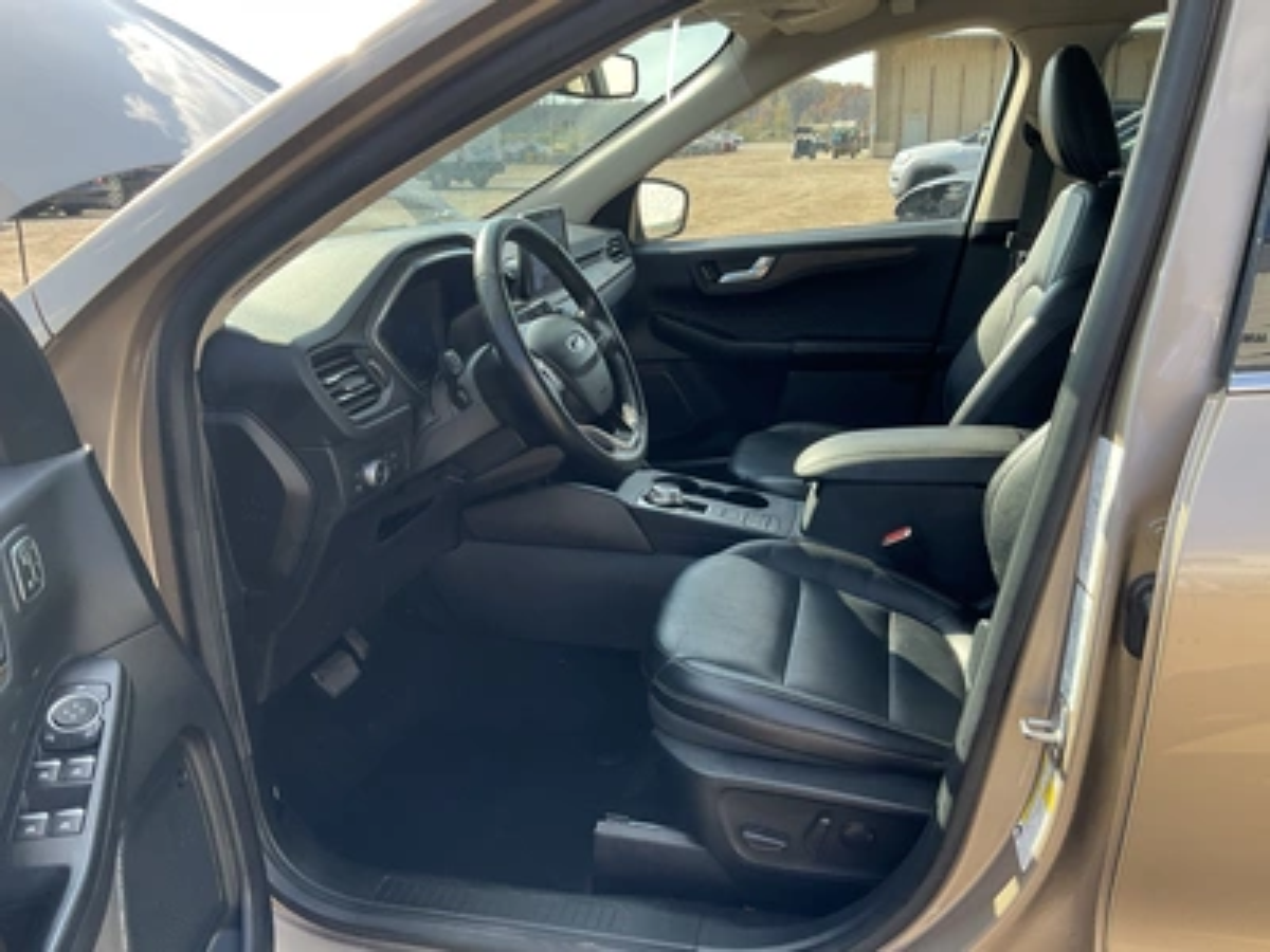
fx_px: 1064
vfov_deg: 48.2
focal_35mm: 29
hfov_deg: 61.7
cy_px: 476
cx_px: 635
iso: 20
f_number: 1.8
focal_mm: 3
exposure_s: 1/238
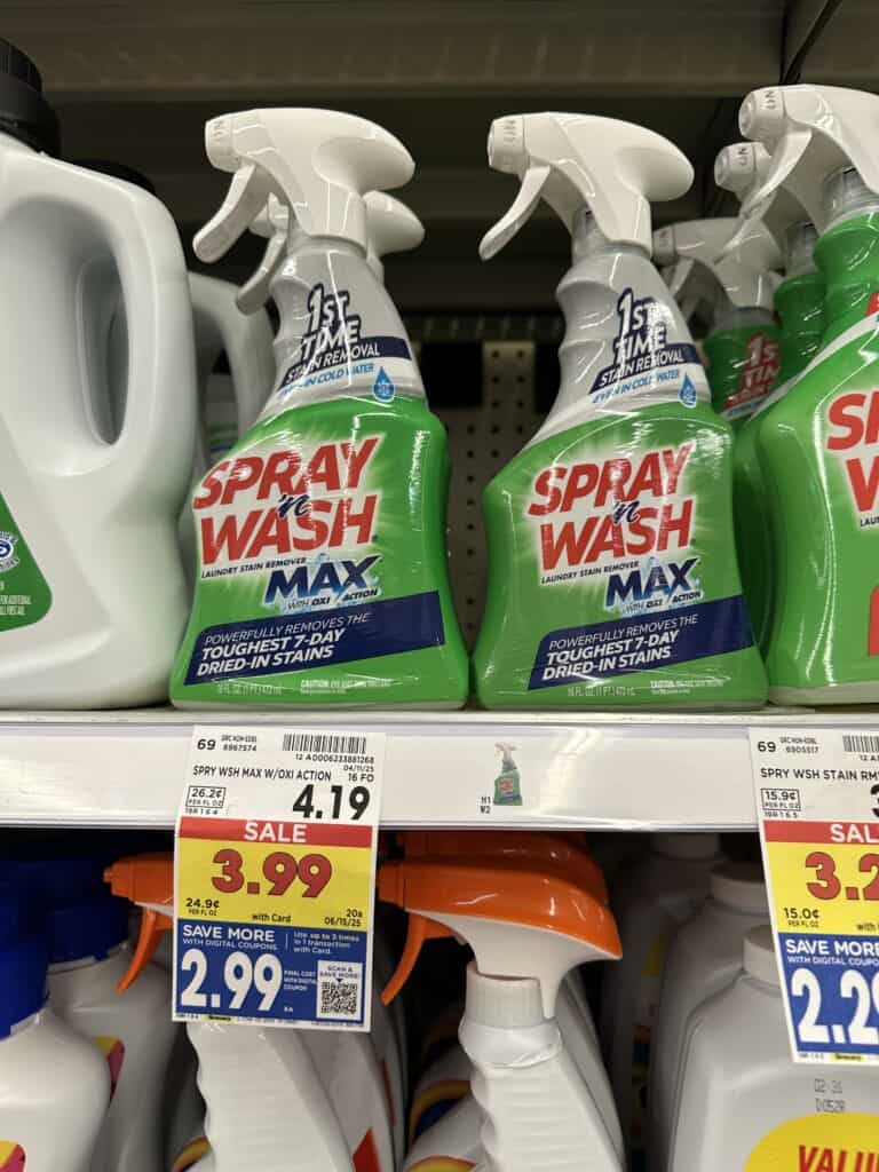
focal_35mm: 24
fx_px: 813
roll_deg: +0.9
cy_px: 586
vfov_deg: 71.6
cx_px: 440
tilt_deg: +2.2
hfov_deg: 56.8
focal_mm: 6.86
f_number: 1.78
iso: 100
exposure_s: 1/62
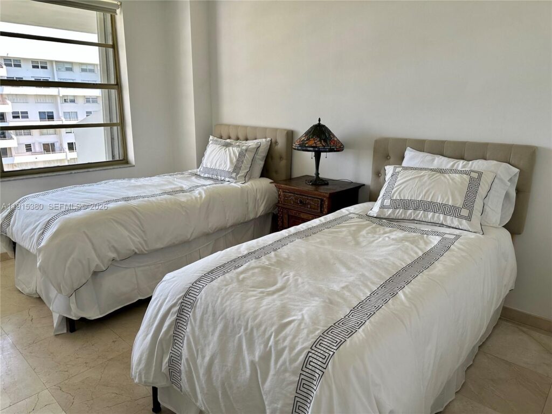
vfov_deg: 56.8
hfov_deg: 71.6
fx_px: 383
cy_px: 207
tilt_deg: -15.1
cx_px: 276
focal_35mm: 24
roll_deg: -1.5
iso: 80
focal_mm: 6.86
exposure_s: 1/303
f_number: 1.78
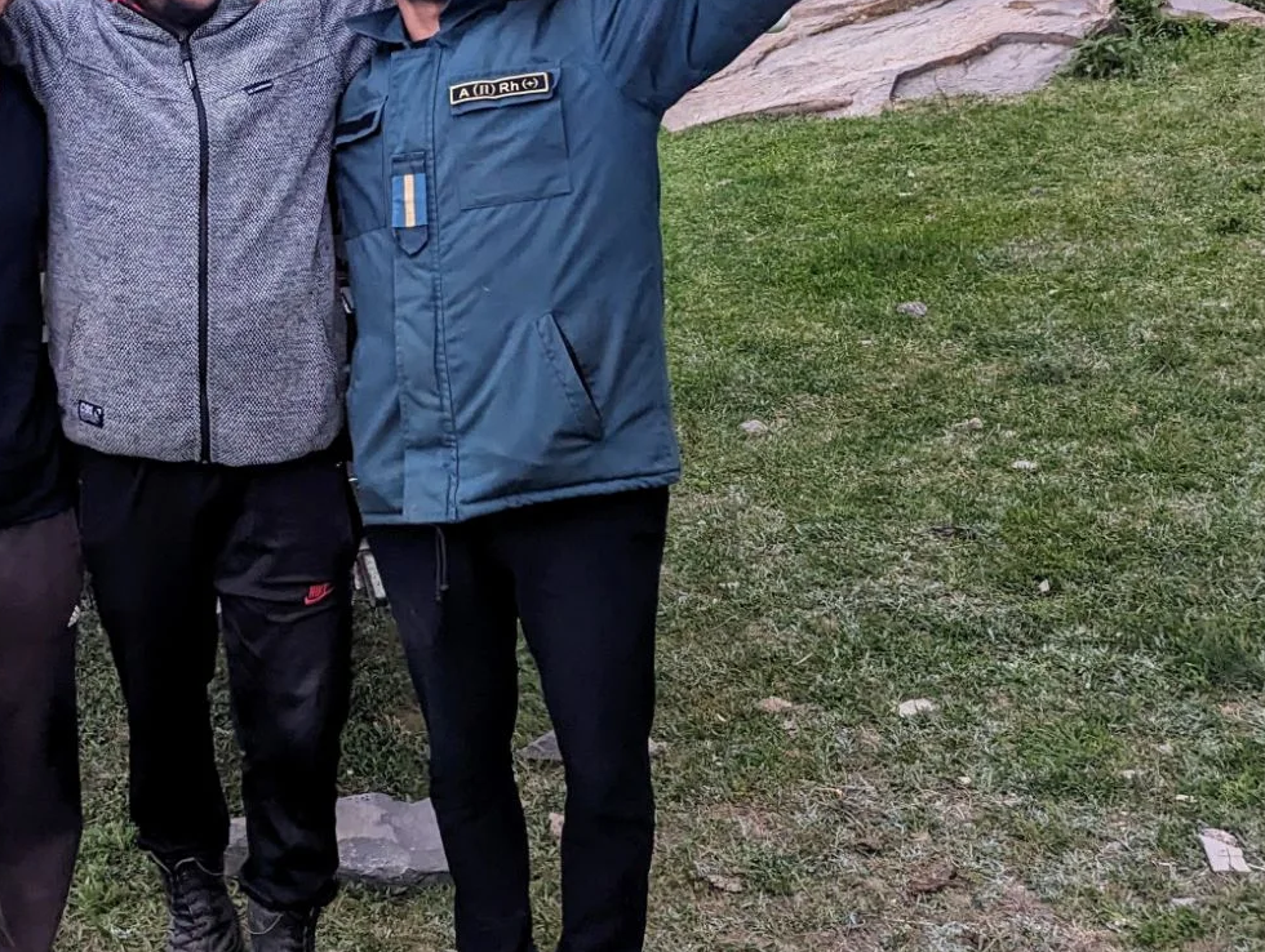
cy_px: 154
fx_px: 1793
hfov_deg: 37.5
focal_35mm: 49
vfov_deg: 28.9
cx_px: 254
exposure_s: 1/455
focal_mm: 6.81
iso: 936
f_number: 1.85
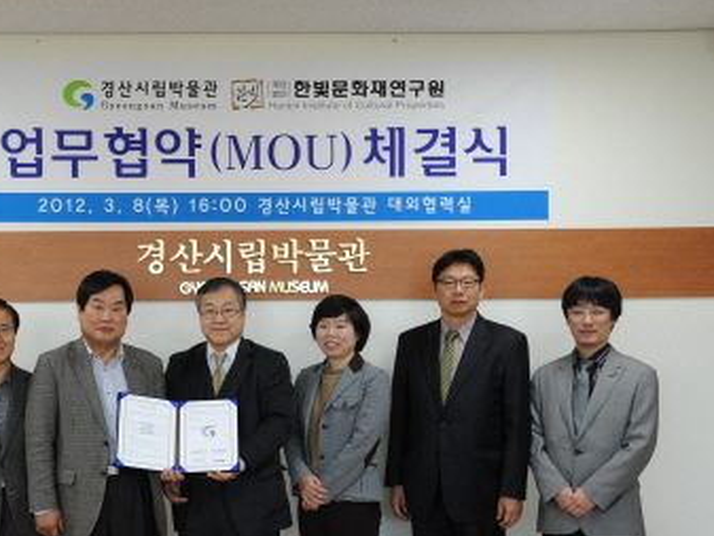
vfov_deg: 25.6
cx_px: 227
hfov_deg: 33.4
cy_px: 345
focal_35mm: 57
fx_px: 1176
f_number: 6.3
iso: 2000
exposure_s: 1/160
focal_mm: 40
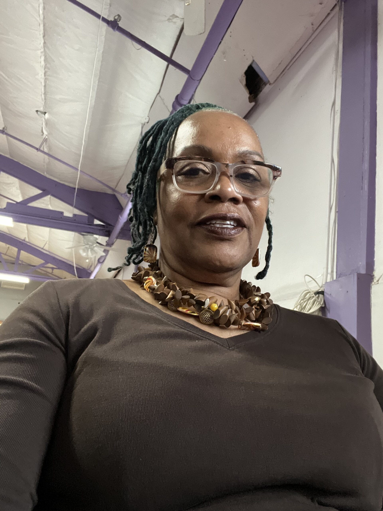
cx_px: 192
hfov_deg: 46.8
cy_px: 256
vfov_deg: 60.0
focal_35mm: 30
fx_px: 443
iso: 500
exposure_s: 1/30
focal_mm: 2.71
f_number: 2.2
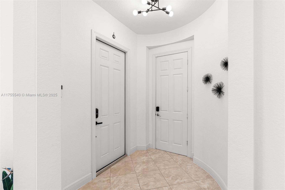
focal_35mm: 16
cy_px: 95
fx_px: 127
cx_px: 142
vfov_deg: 73.7
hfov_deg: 96.7
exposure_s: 1/4
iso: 400
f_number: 8
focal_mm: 16
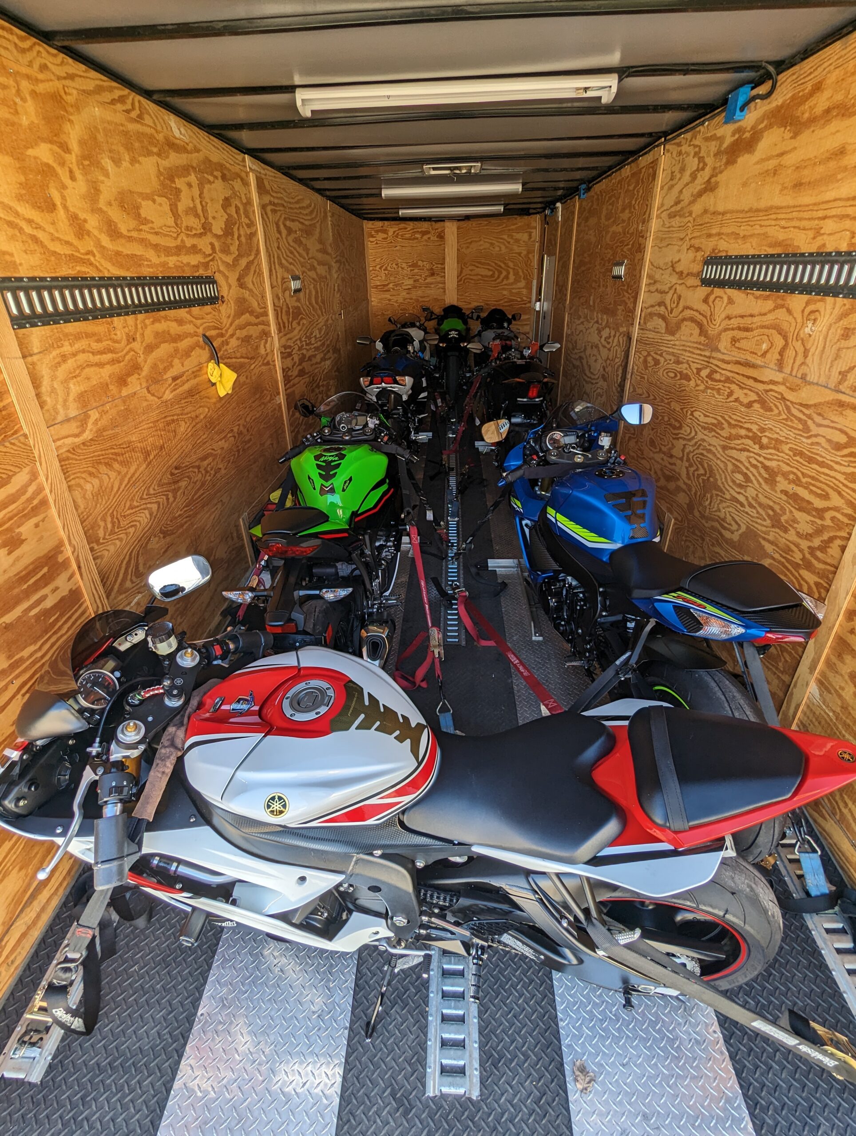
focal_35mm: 16
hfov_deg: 78.3
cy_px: 568
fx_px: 526
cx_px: 428
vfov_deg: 94.4
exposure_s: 1/230
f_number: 2.2
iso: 46
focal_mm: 2.35
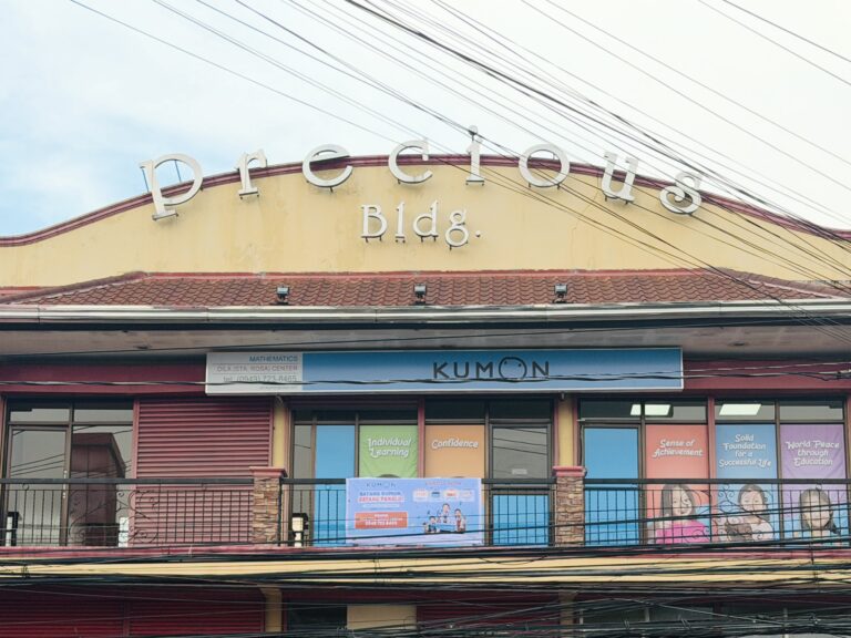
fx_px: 1180
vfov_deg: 30.3
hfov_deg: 39.7
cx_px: 426
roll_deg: -0.4
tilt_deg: +13.5
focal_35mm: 48
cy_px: 319
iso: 100
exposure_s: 1/895
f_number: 1.78
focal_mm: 6.76
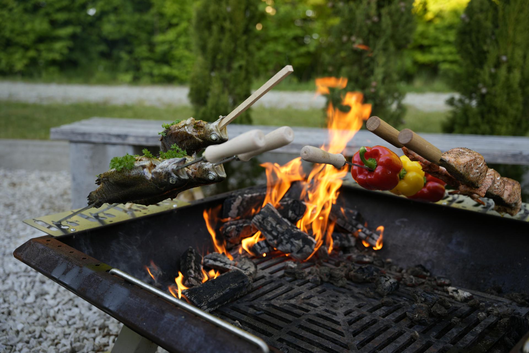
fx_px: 535
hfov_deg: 52.6
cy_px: 176
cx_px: 264
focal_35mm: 36
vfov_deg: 36.5
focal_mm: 36.4
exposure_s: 1/125
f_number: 3.2
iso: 100
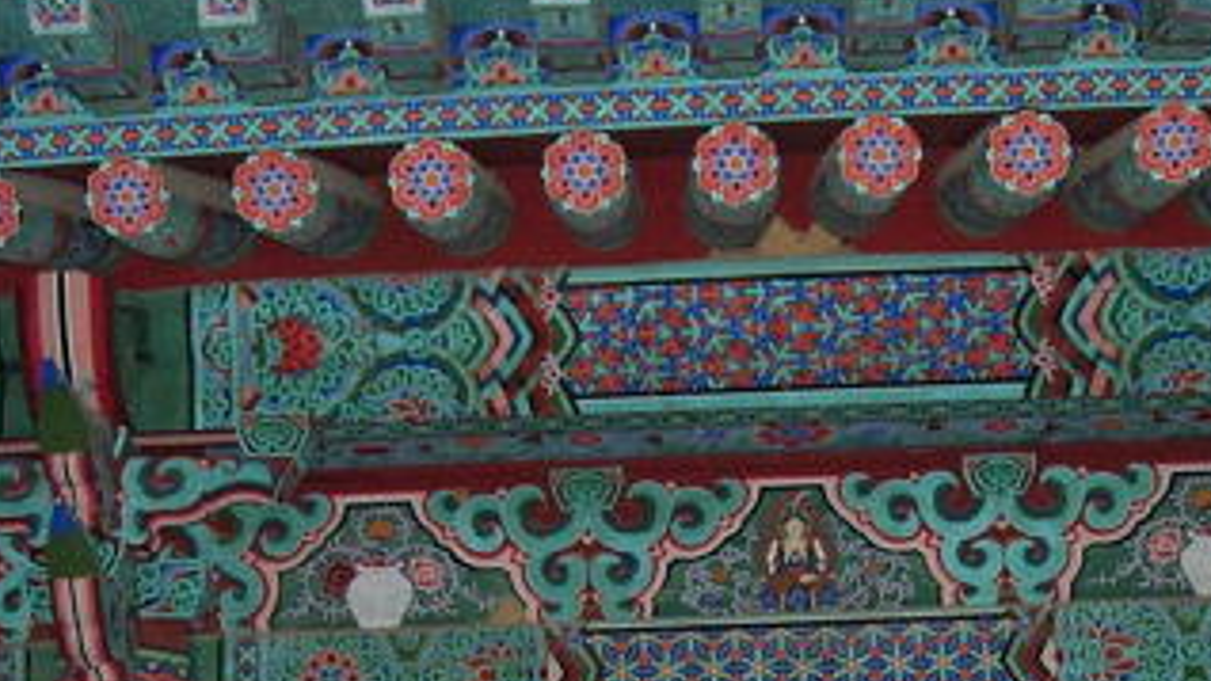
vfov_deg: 11.8
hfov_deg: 21.6
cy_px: 1016
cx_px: 878
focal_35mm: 98
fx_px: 3147
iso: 200
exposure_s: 1/161
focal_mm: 7.8
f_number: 2.8
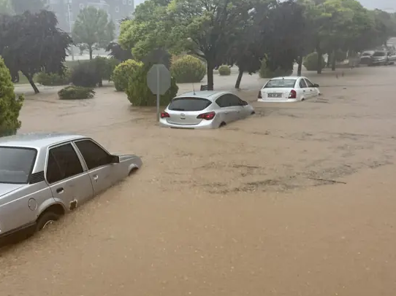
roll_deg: +1.2
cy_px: 154
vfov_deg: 36.8
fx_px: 446
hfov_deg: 47.1
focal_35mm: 39
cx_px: 133
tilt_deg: -9.9
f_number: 1.78
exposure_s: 1/121
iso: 200
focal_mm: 6.76
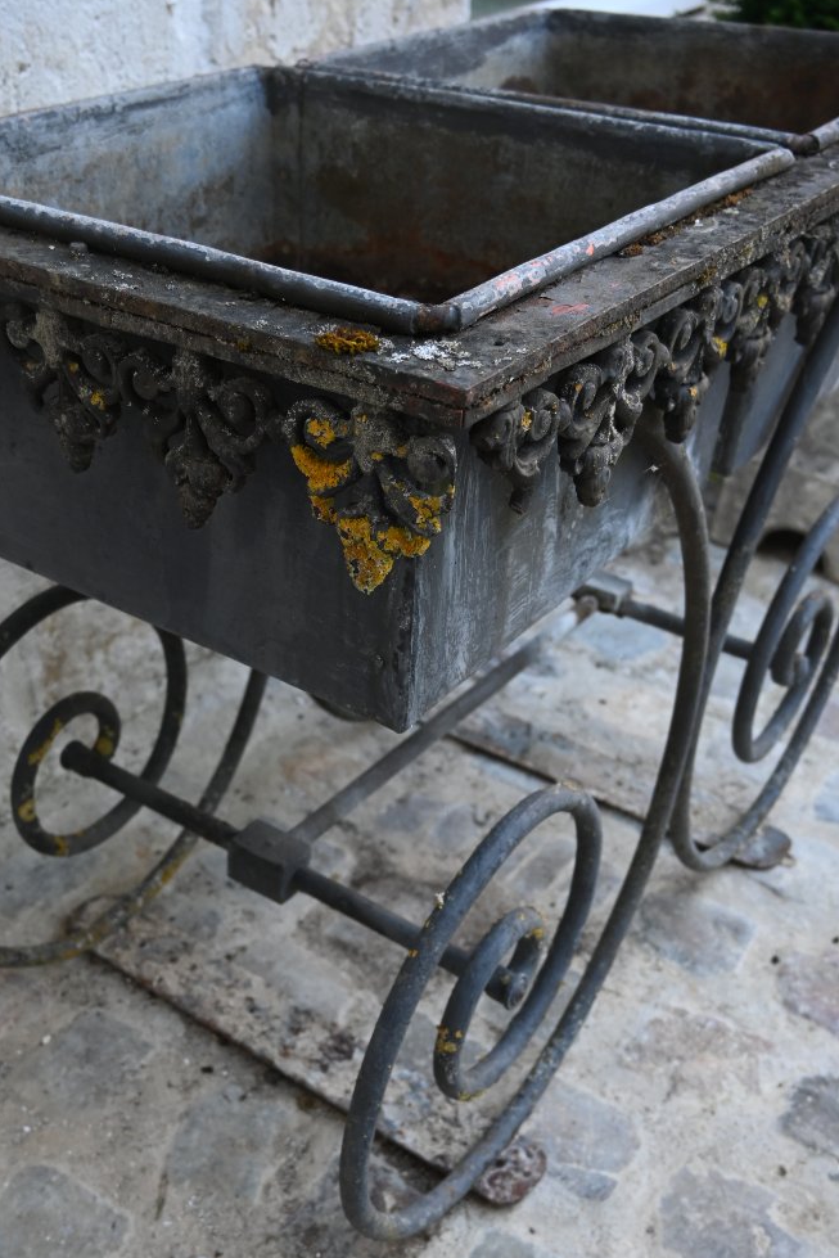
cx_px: 326
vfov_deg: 49.6
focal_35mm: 39
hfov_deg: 34.4
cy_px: 765
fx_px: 1349
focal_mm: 21
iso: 400
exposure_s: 1/160
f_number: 3.5
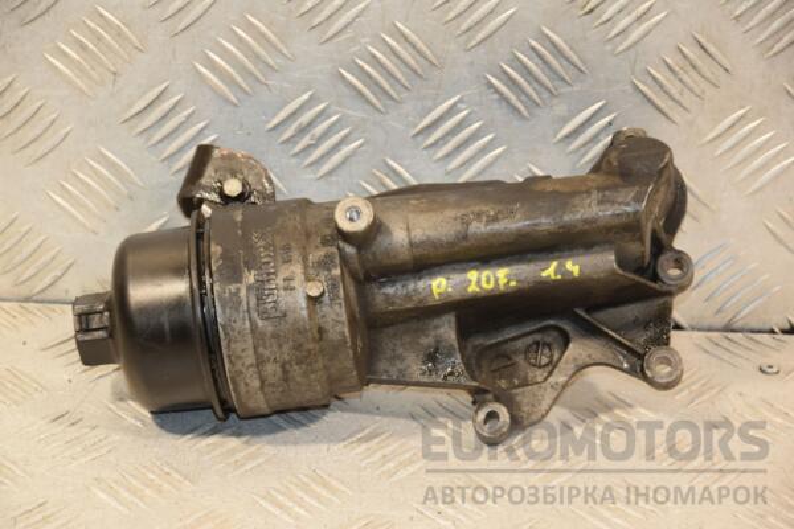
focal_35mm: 128
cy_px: 264
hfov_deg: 16.1
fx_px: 2812
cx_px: 397
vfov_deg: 10.8
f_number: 5.6
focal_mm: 85
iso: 800
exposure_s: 1/125
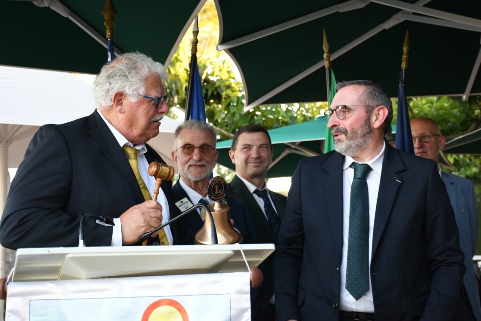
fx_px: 802
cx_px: 240
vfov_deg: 22.6
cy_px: 160
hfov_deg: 33.4
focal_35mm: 60
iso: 640
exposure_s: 1/125
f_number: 4.5
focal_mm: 40
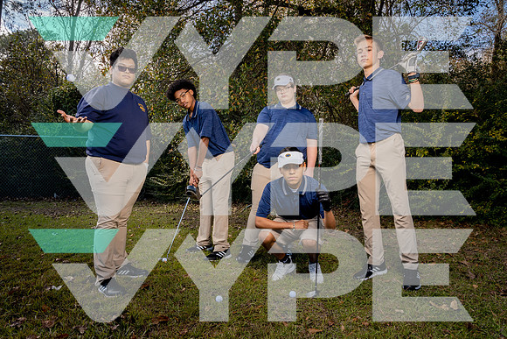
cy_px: 170
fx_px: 338
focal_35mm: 24
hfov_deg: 73.7
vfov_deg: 53.1
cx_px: 254
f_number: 9
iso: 320
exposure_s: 1/250
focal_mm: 24
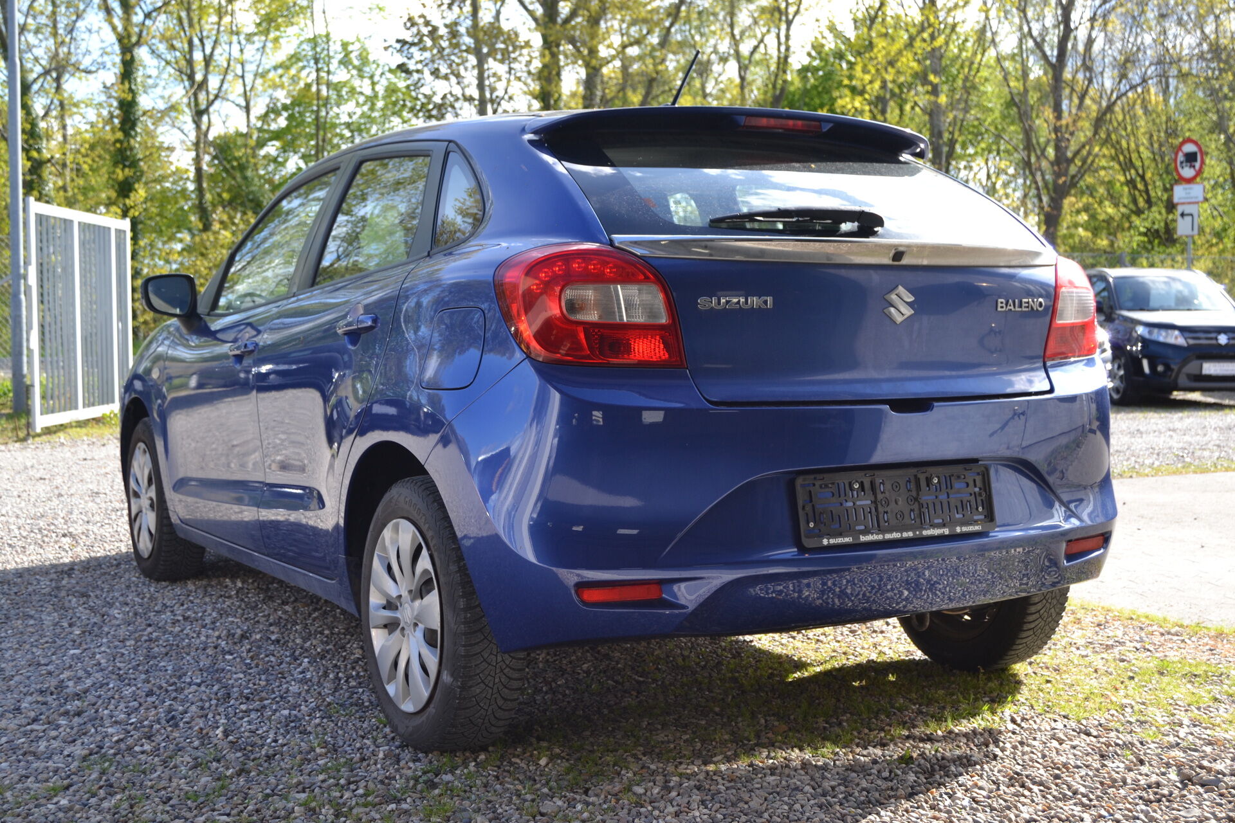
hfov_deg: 43.6
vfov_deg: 29.9
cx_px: 618
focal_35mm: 45
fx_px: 1544
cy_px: 412
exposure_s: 1/160
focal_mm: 30
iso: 100
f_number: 6.3
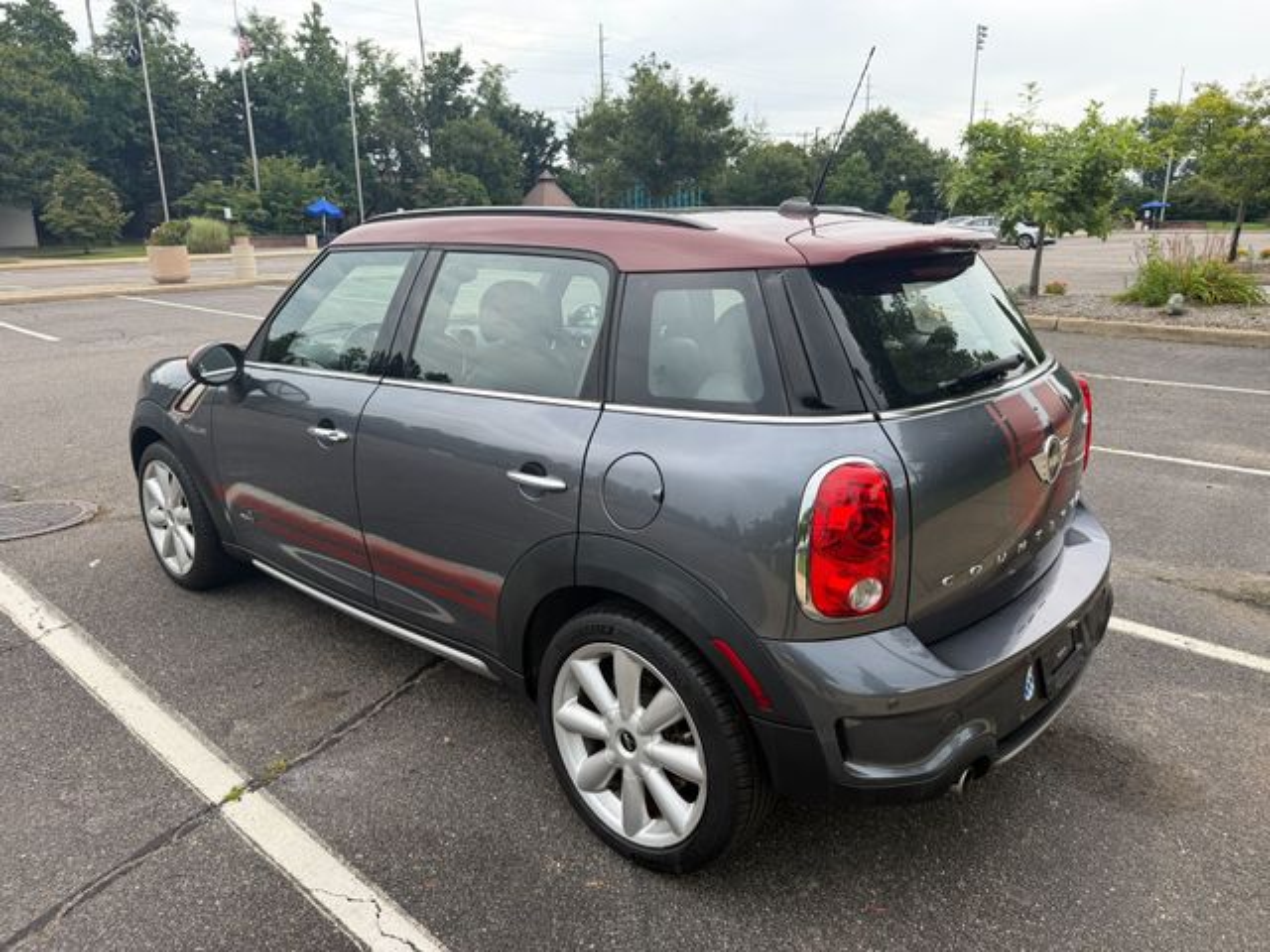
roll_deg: +1.3
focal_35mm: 24
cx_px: 635
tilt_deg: -15.6
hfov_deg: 71.6
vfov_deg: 56.8
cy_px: 476
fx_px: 881
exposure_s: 1/1122
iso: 100
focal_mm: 6.76
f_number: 1.78
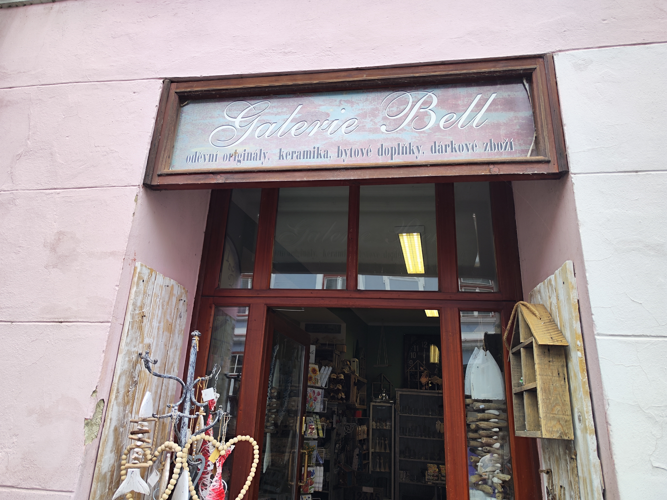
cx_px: 334
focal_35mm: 23
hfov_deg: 73.9
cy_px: 250
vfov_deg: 58.9
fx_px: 443
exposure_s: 1/122
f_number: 1.69
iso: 50
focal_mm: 7.01
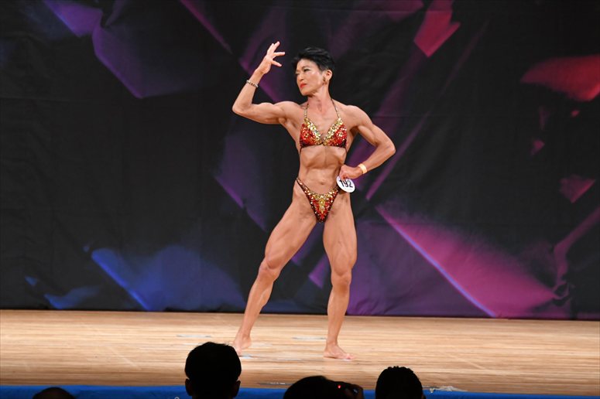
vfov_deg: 4.8
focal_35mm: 285
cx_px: 300
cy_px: 200
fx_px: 4748
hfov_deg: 7.2
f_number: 5.6
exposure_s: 1/400
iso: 3200
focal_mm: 190
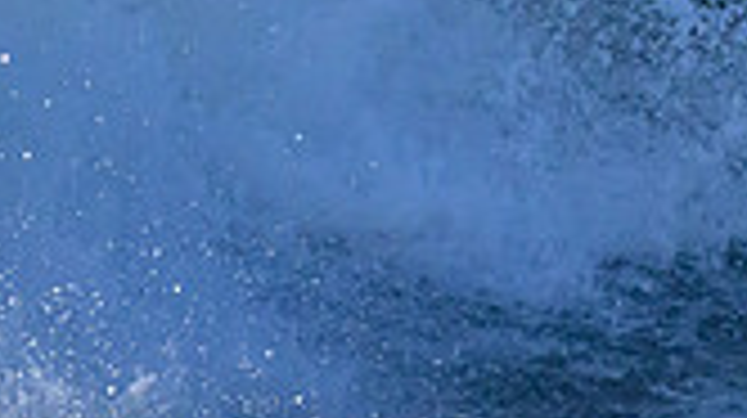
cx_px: 1167
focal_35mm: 3605
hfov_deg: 0.6
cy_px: -359
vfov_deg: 0.3
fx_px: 71337
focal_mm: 800
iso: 5000
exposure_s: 1/2000
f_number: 6.3
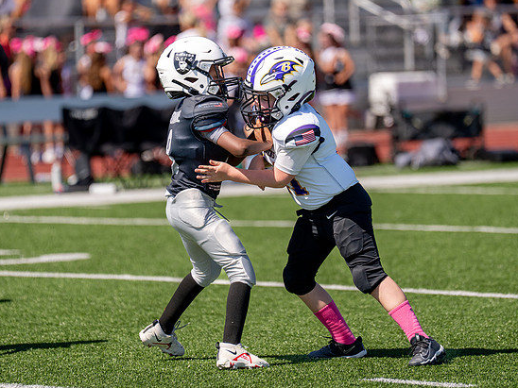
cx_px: 265
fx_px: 4519
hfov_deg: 6.6
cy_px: 166
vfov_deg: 4.9
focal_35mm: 302
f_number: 2.8
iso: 200
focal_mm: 200
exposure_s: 1/5000
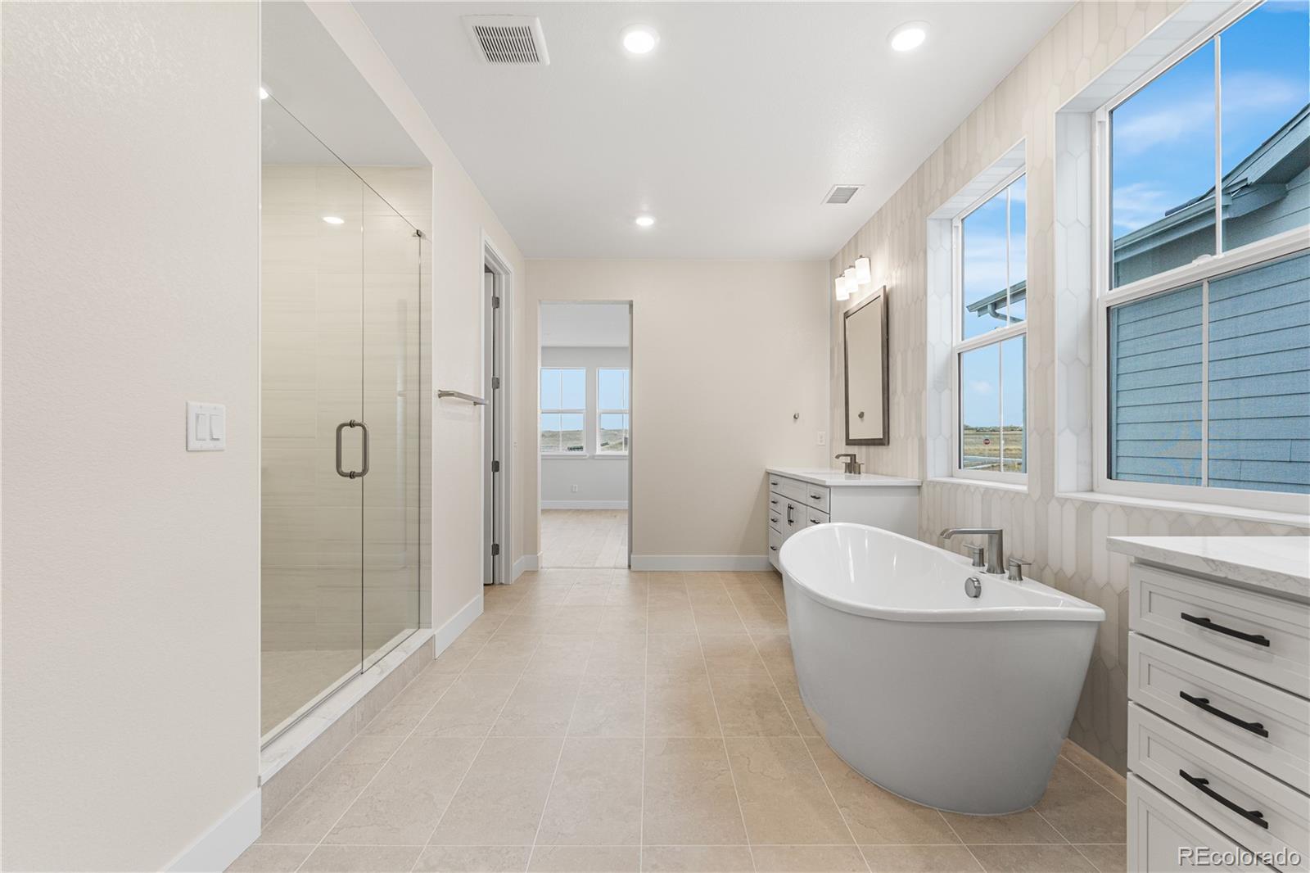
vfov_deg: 73.7
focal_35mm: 16
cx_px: 655
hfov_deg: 96.7
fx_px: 582
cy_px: 436
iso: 400
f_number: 10
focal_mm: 16
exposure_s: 1/15
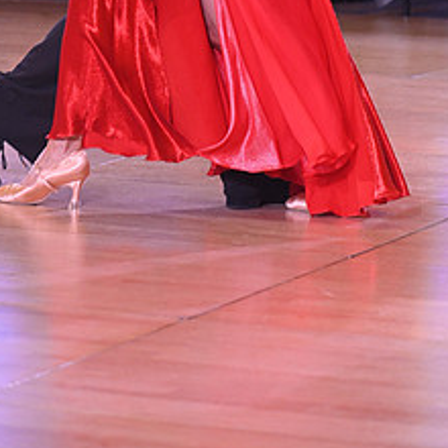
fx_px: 3617
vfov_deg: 7.0
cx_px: 186
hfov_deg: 7.1
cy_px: -136
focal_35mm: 247
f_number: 5
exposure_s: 1/250
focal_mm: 110
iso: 2000
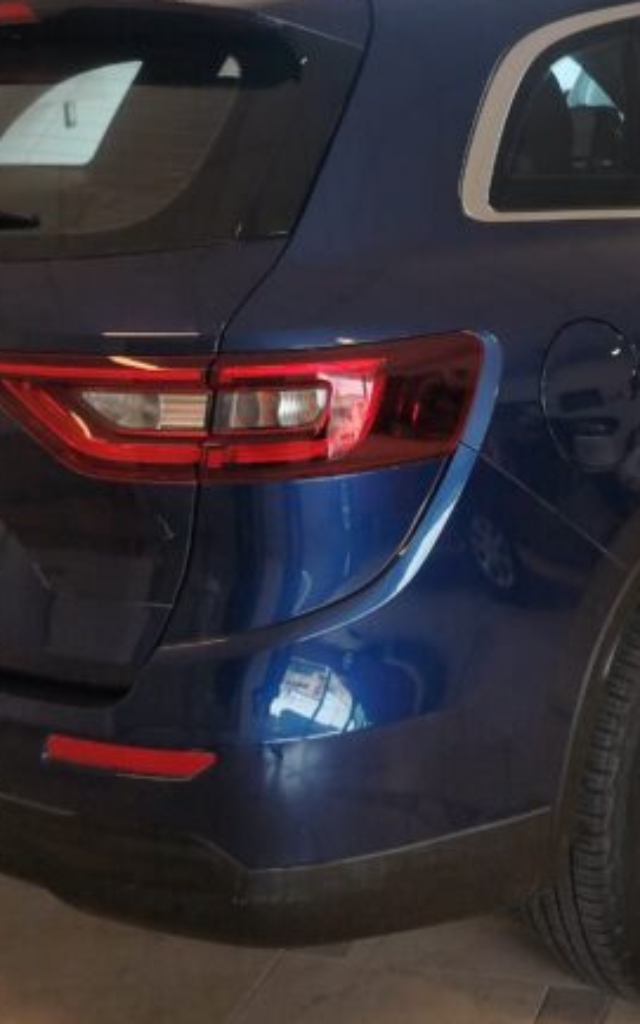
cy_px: 288
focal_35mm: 60
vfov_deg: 33.5
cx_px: 456
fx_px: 1676
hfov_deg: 21.5
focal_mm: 5.25
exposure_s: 1/50
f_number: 1.75
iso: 328
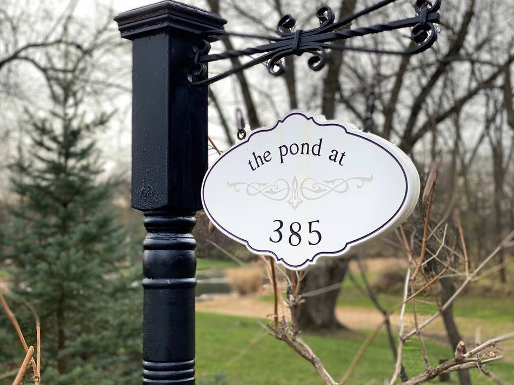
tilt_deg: +4.4
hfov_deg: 34.4
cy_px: 179
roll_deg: +0.8
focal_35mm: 56
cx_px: 257
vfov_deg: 26.1
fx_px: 831
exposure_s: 1/480
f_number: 2
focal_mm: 6
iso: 20
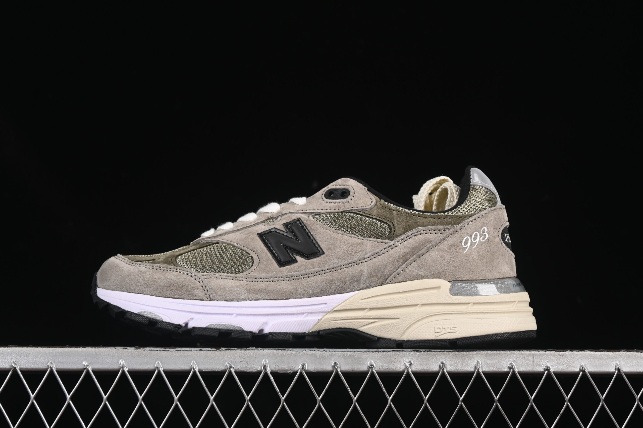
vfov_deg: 18.2
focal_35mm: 75
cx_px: 322
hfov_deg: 27.0
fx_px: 1340
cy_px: 214
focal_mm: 50
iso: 160
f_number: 7.1
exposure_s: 1/80
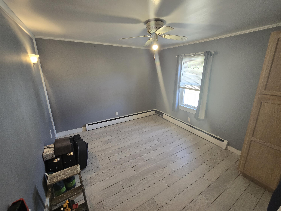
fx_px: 106
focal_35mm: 13
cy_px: 106
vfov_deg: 89.9
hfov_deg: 106.2
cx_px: 140
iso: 200
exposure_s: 1/60
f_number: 2.2
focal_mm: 2.2
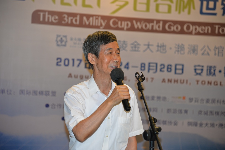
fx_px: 656
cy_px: 75
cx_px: 112
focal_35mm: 105
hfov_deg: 19.5
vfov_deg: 13.1
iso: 640
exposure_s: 1/60
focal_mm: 105
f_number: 4
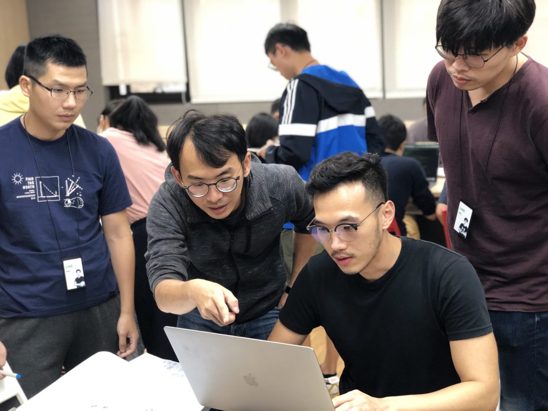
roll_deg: +3.3
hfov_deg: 36.8
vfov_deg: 28.0
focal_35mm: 52
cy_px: 206
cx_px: 274
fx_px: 823
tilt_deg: -10.0
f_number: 2.4
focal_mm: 6
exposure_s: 1/30
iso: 160
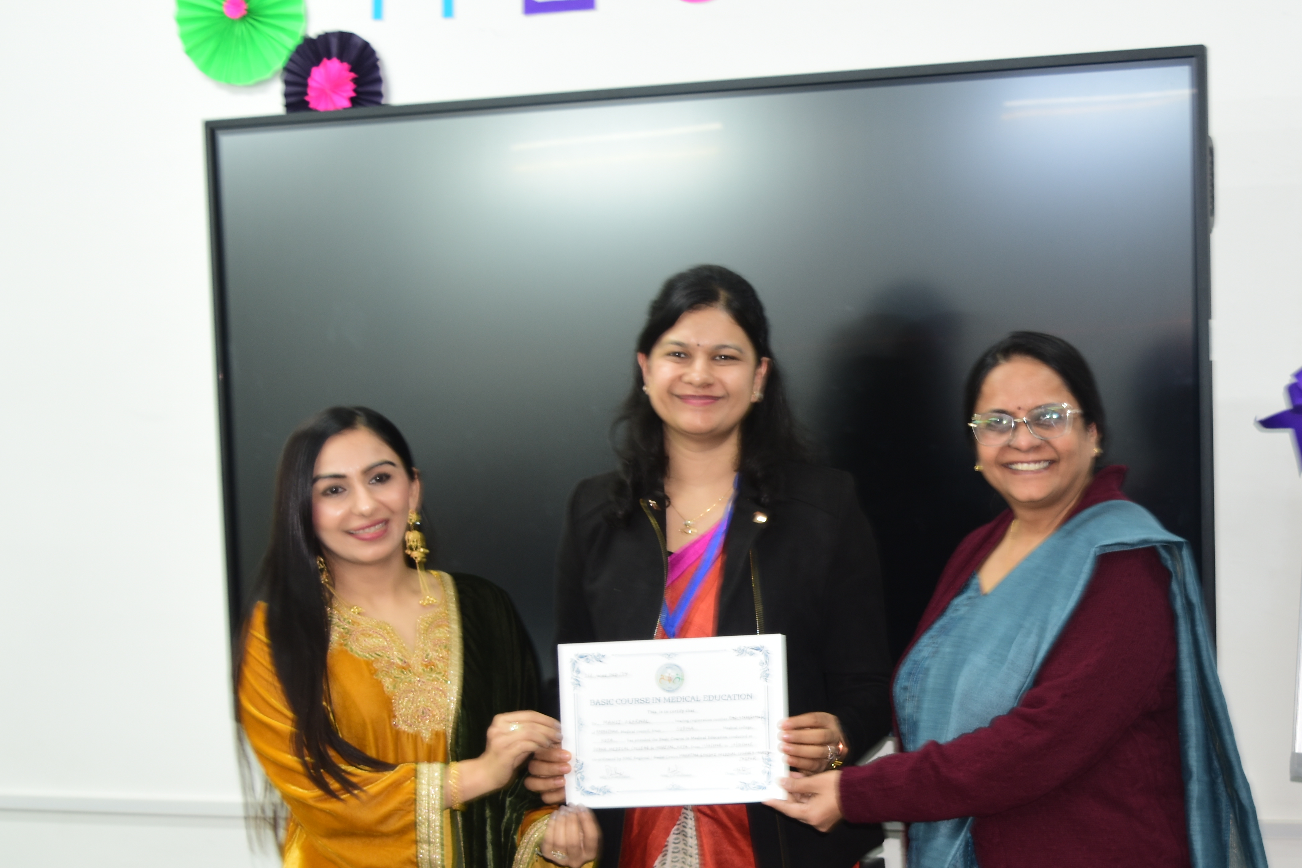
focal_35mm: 68
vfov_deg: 19.9
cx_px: 825
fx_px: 2459
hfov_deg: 29.5
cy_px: 605
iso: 125
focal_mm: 32
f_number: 5
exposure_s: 1/6
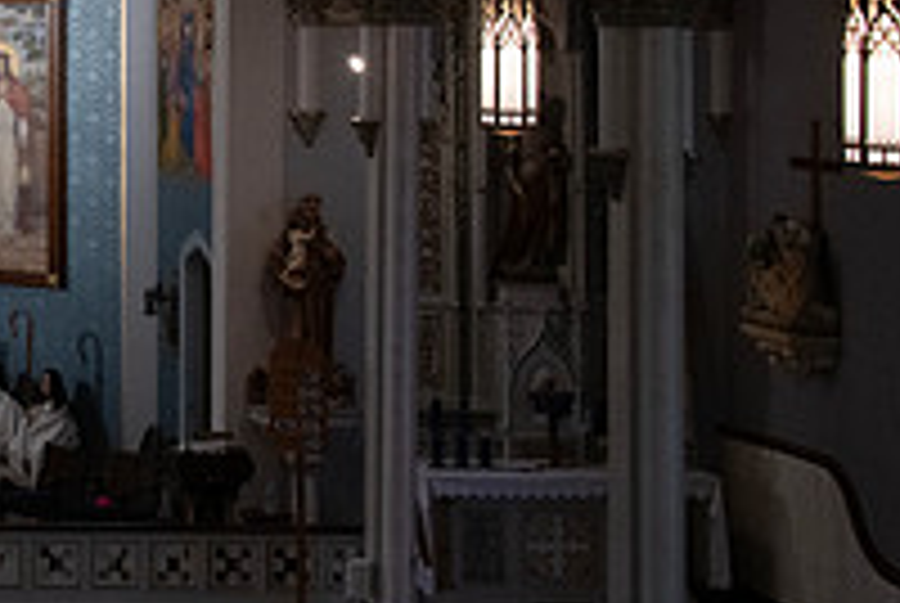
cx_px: -302
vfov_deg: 12.3
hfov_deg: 17.3
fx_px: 2754
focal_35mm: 110
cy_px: -88
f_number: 13
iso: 4000
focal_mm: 38
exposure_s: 1/100
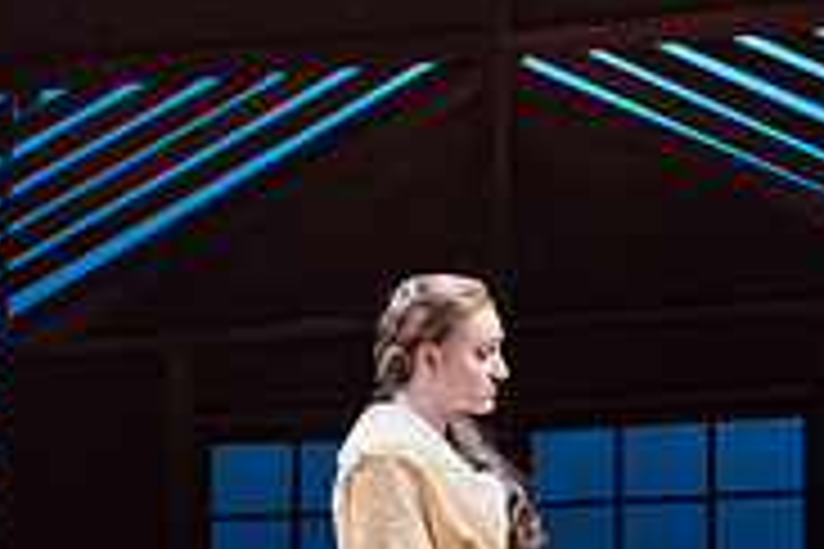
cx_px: 743
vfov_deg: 7.2
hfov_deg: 10.8
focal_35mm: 190
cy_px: 565
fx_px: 4349
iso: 3200
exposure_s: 1/250
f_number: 4
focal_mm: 60
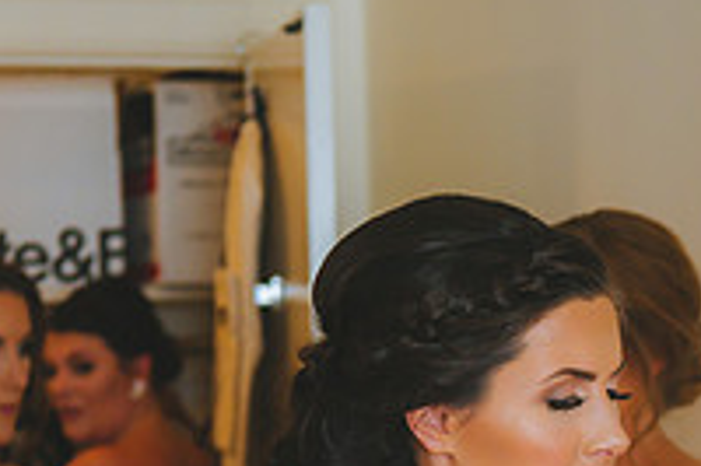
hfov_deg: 11.8
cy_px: 575
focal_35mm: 174
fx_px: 3385
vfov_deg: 7.8
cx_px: 561
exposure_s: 1/200
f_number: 4
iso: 640
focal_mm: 60
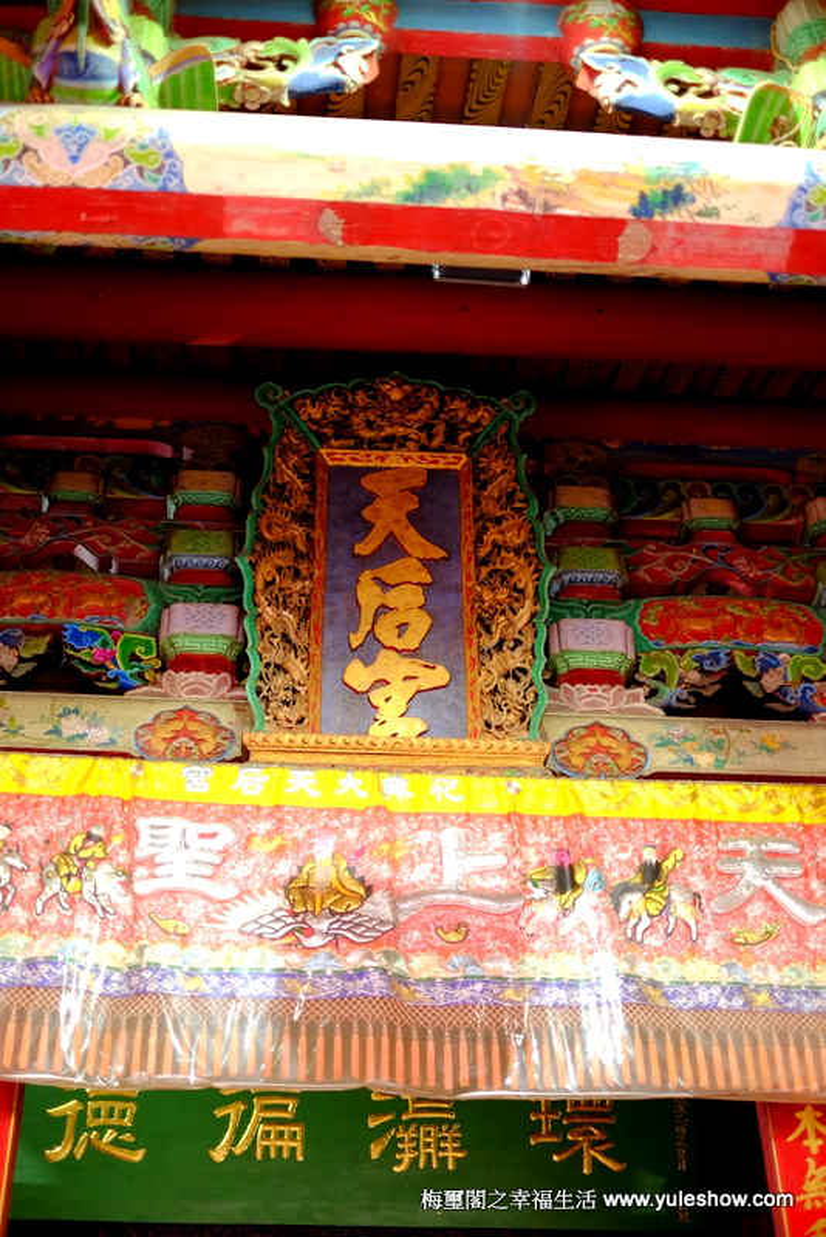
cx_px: 413
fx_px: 1822
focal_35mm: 53
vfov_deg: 37.5
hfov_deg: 25.5
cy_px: 618
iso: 400
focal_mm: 35
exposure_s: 1/30
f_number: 1.4
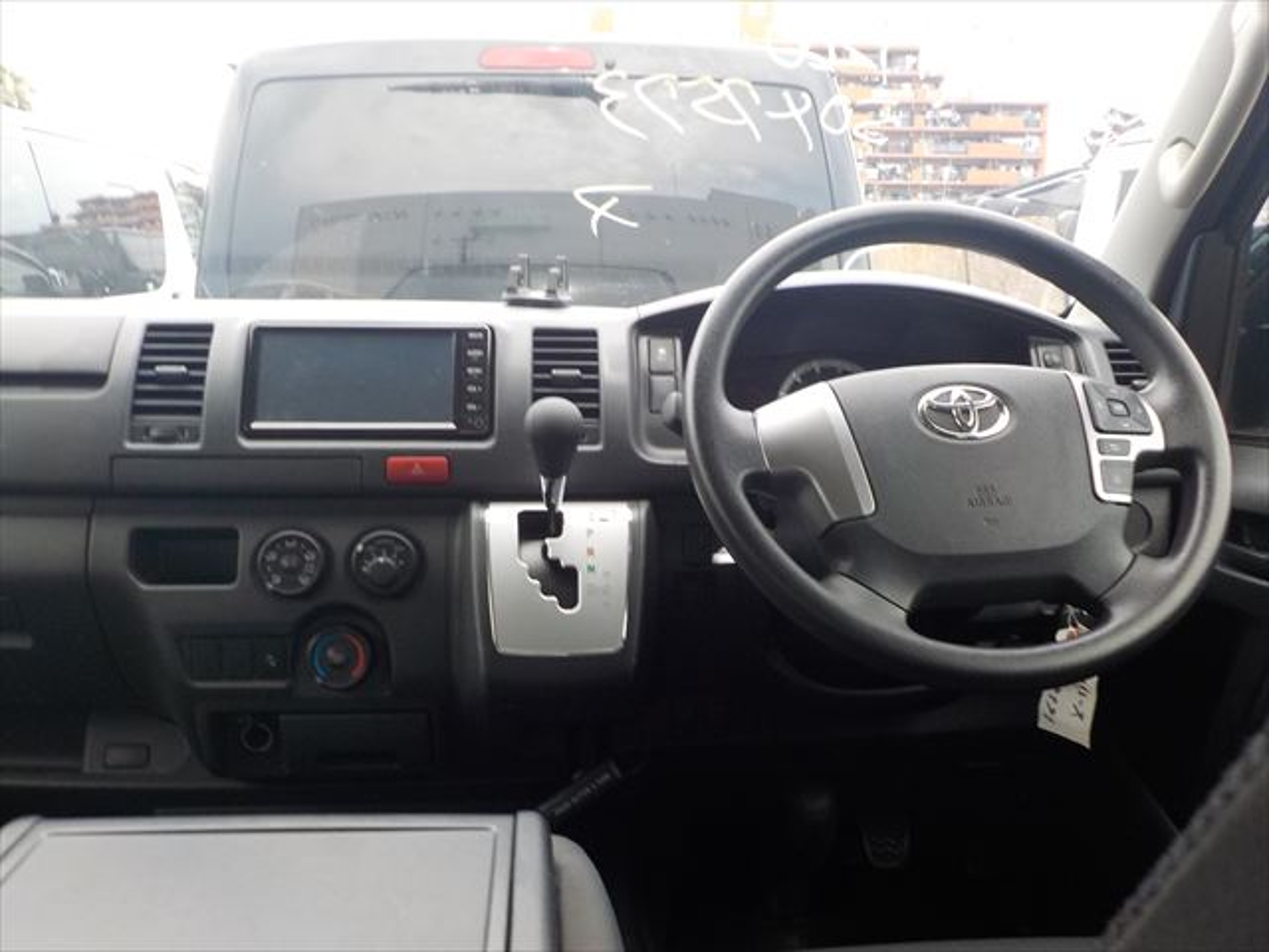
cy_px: 476
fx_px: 1100
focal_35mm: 30
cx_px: 634
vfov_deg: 46.8
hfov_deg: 60.0
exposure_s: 1/160
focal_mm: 4.1
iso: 125
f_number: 3.3
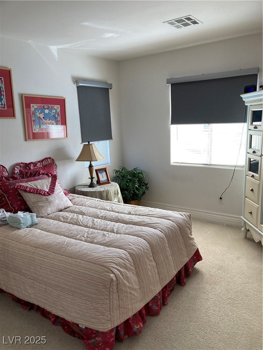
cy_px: 175
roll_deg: +1.0
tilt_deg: -7.0
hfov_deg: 49.7
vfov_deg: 63.4
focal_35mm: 28
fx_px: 284
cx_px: 132
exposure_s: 1/120
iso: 80
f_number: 1.8
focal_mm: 3.99
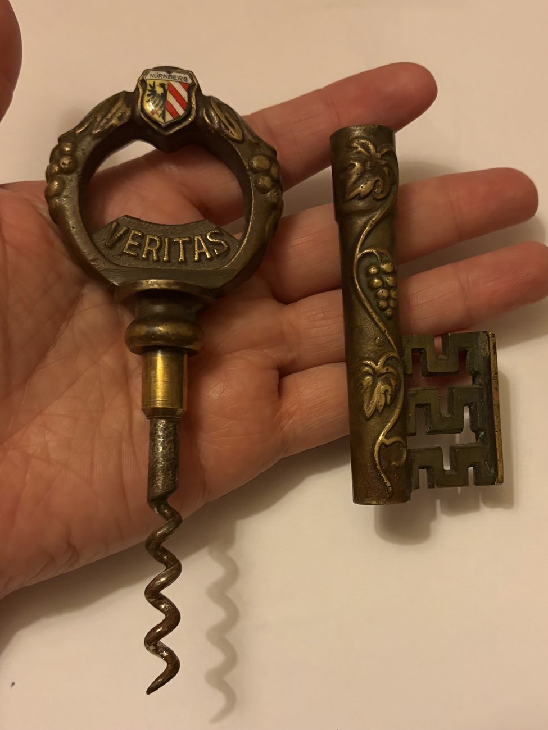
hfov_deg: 53.1
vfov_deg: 67.3
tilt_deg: -66.3
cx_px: 274
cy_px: 365
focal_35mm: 26
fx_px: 549
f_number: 1.6
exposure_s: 1/33
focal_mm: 5.96
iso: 500
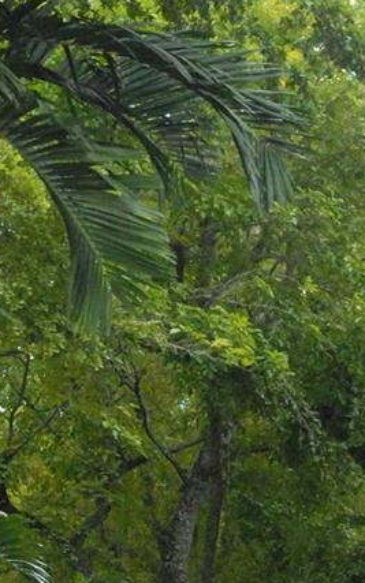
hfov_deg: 7.6
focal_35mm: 172
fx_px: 2737
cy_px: 205
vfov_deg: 12.2
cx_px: 245
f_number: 10
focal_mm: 40
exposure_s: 1/350
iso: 1600
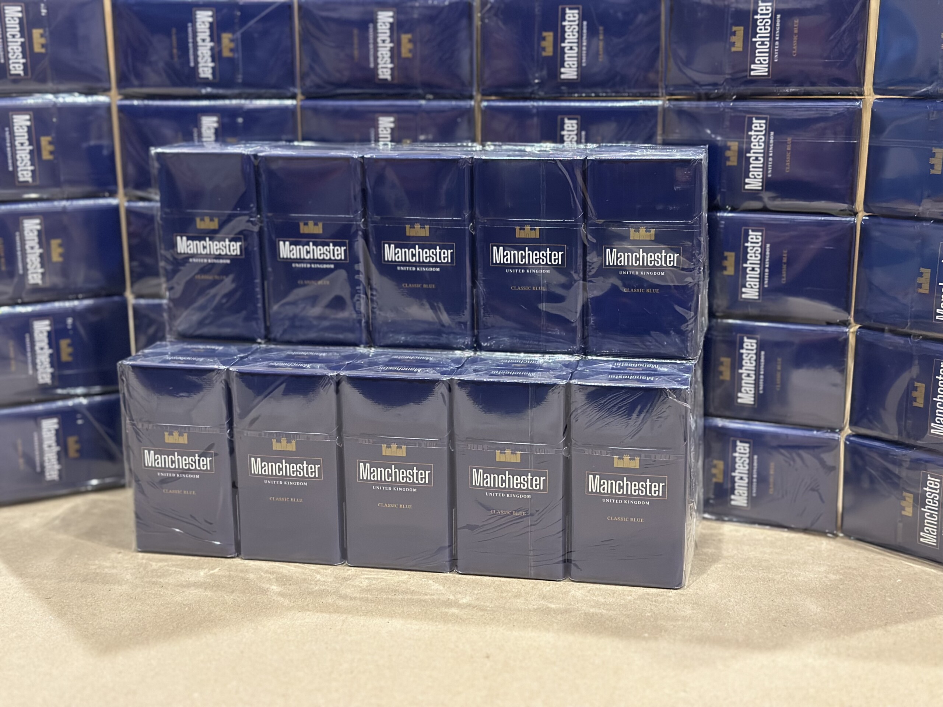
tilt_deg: -13.4
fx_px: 1308
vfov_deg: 30.3
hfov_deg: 39.7
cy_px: 354
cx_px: 472
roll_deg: +0.0
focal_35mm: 48
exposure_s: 1/40
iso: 640
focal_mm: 6.86
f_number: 1.78
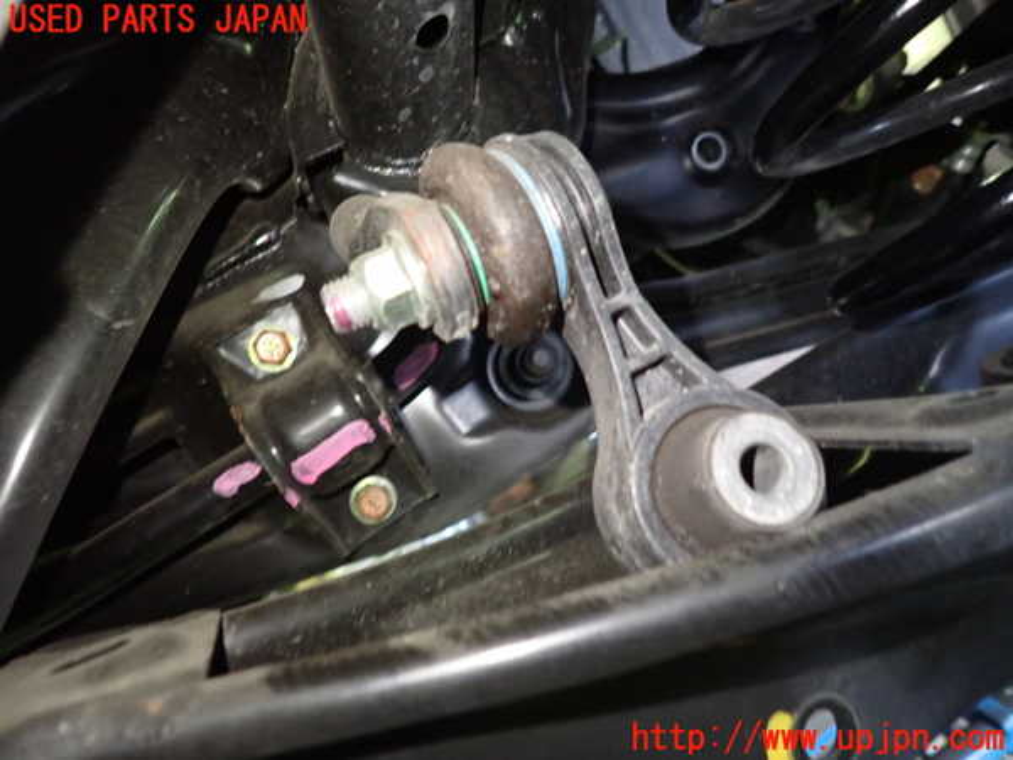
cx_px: 506
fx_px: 732
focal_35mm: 25
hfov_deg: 69.4
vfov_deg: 54.9
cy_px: 380
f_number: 2
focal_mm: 4.5
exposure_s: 1/25
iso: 800
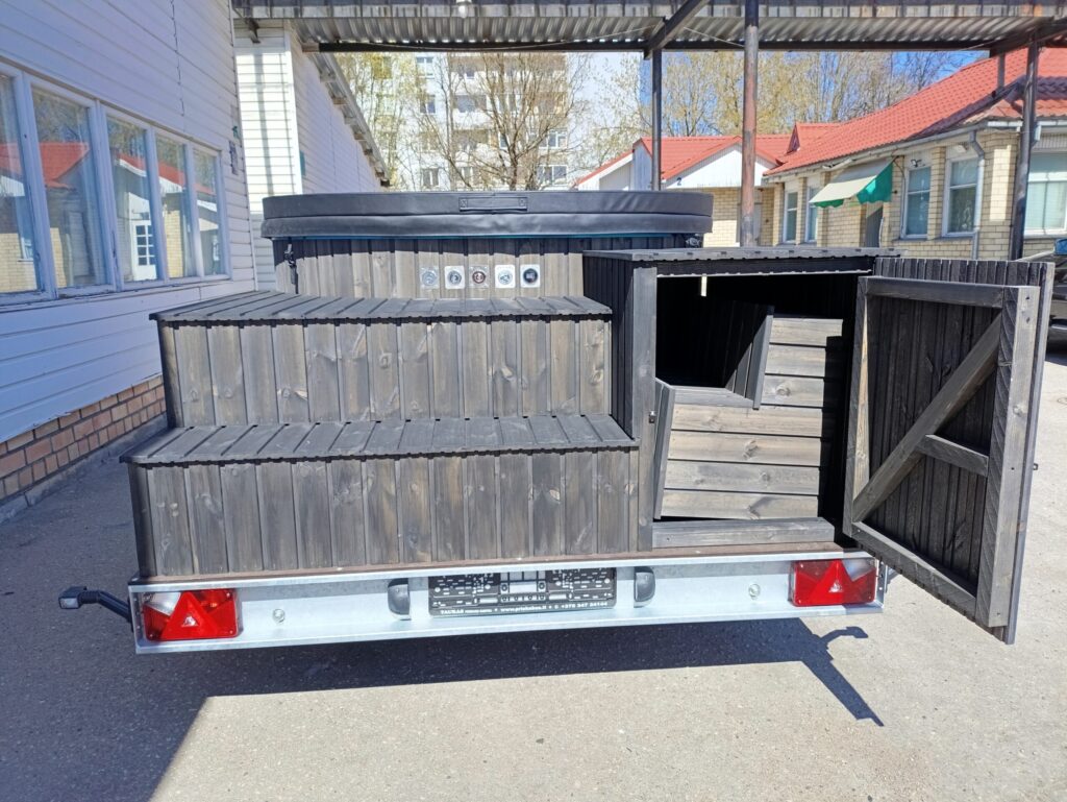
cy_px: 401
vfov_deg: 54.9
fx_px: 771
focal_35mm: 25
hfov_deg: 69.4
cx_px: 534
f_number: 1.7
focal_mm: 4.71
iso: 50
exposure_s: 1/299
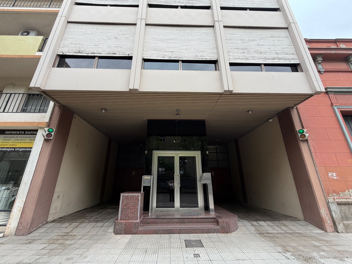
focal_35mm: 14
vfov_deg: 85.7
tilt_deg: +19.3
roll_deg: +0.5
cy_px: 132
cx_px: 176
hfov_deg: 102.1
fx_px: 142
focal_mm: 2.22
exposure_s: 1/144
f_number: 2.2
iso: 40
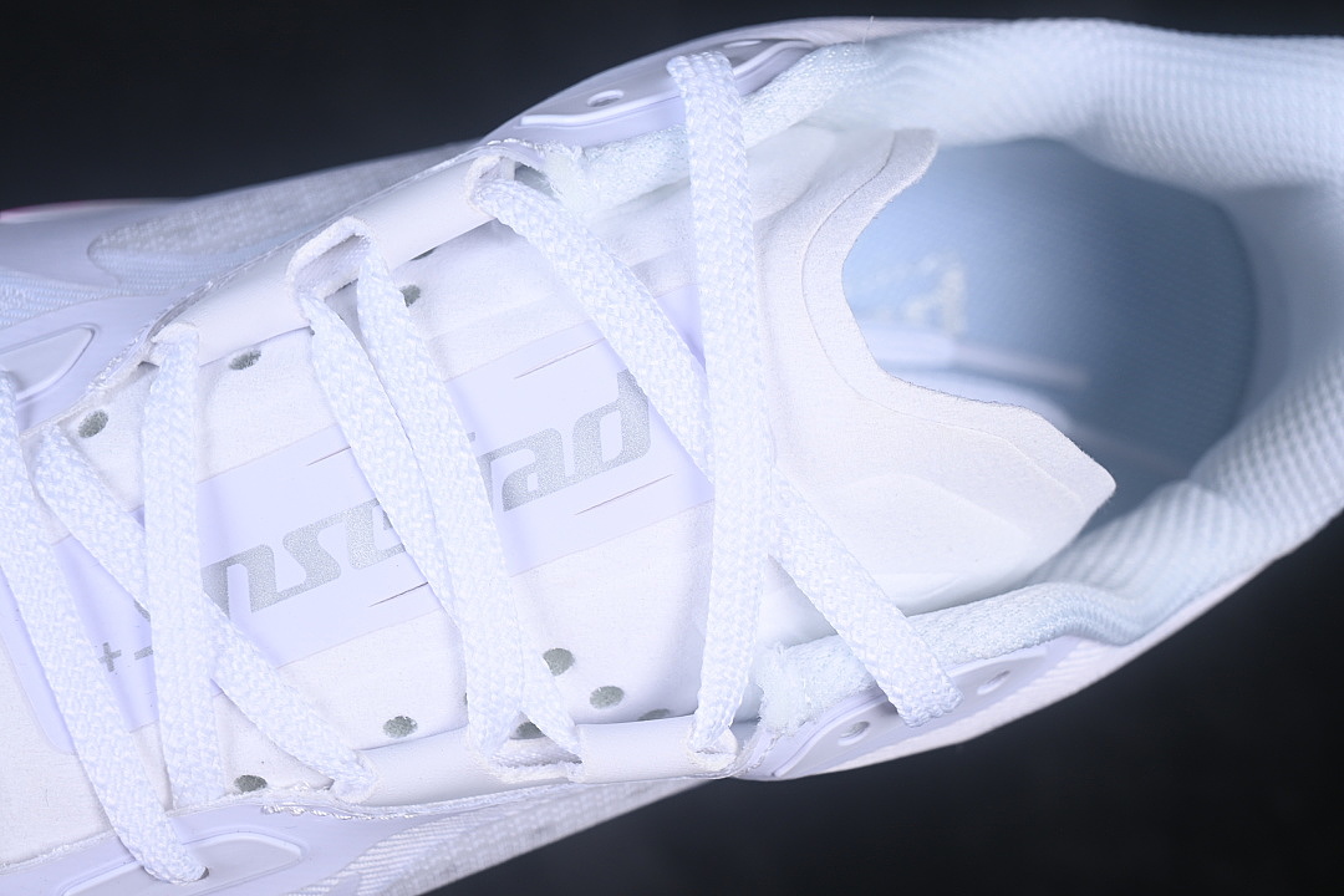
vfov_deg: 18.2
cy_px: 448
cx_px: 672
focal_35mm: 75
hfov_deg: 27.0
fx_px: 2800
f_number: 8
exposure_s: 1/60
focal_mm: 50
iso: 160
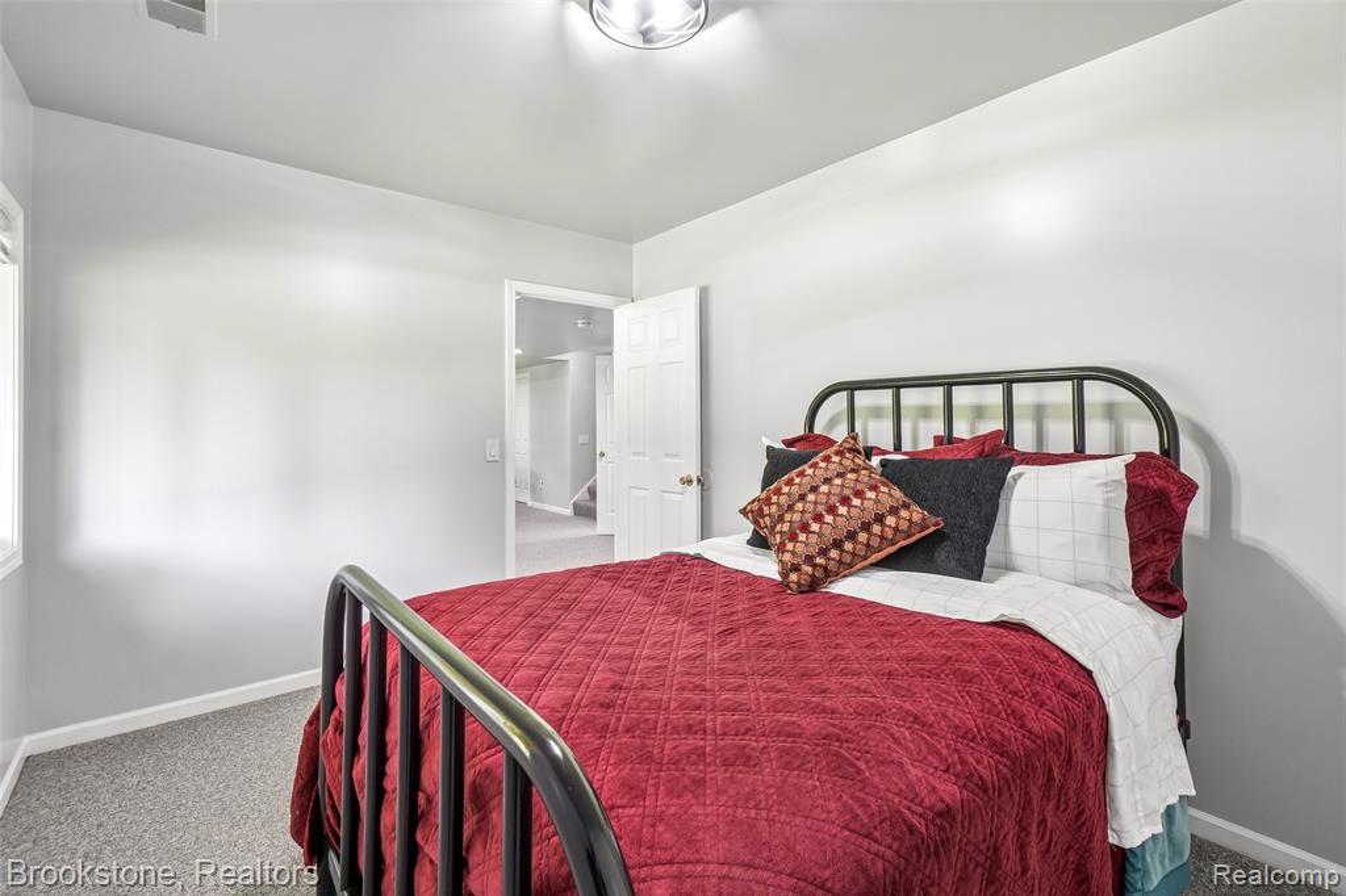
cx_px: 673
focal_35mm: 15
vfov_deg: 77.3
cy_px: 448
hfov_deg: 100.4
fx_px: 561
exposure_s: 1/8
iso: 400
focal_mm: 10
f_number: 8
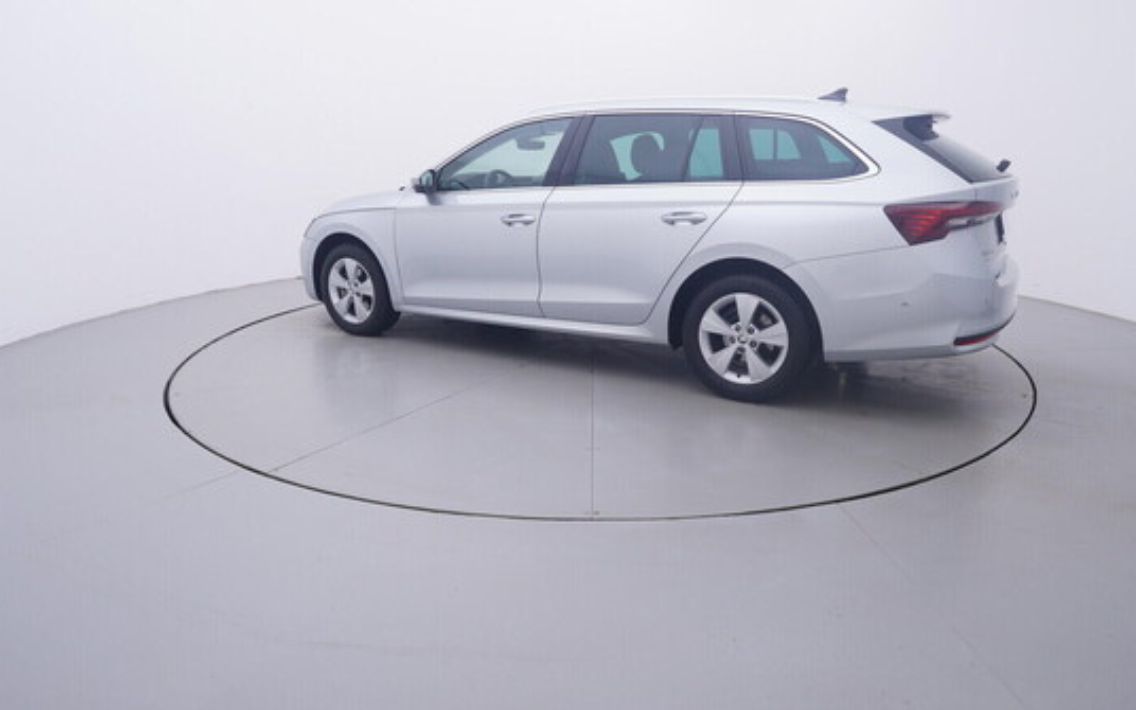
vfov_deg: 52.0
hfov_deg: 75.9
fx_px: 728
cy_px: 355
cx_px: 571
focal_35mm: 24
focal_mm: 15
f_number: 5
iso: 200
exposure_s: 1/80
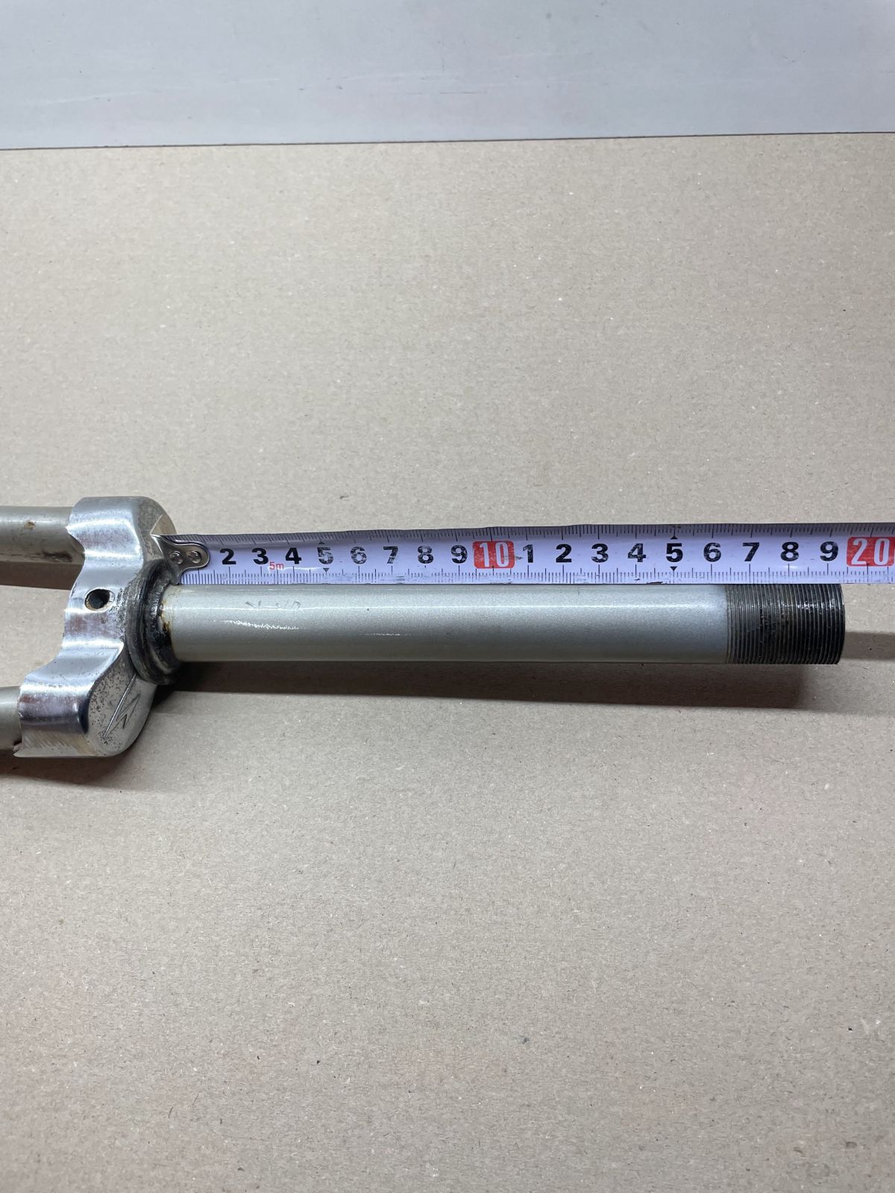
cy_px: 596
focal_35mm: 26
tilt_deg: -62.8
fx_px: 896
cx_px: 448
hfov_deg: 53.1
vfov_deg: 67.3
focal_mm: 4.2
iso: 80
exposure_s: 1/100
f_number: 1.6
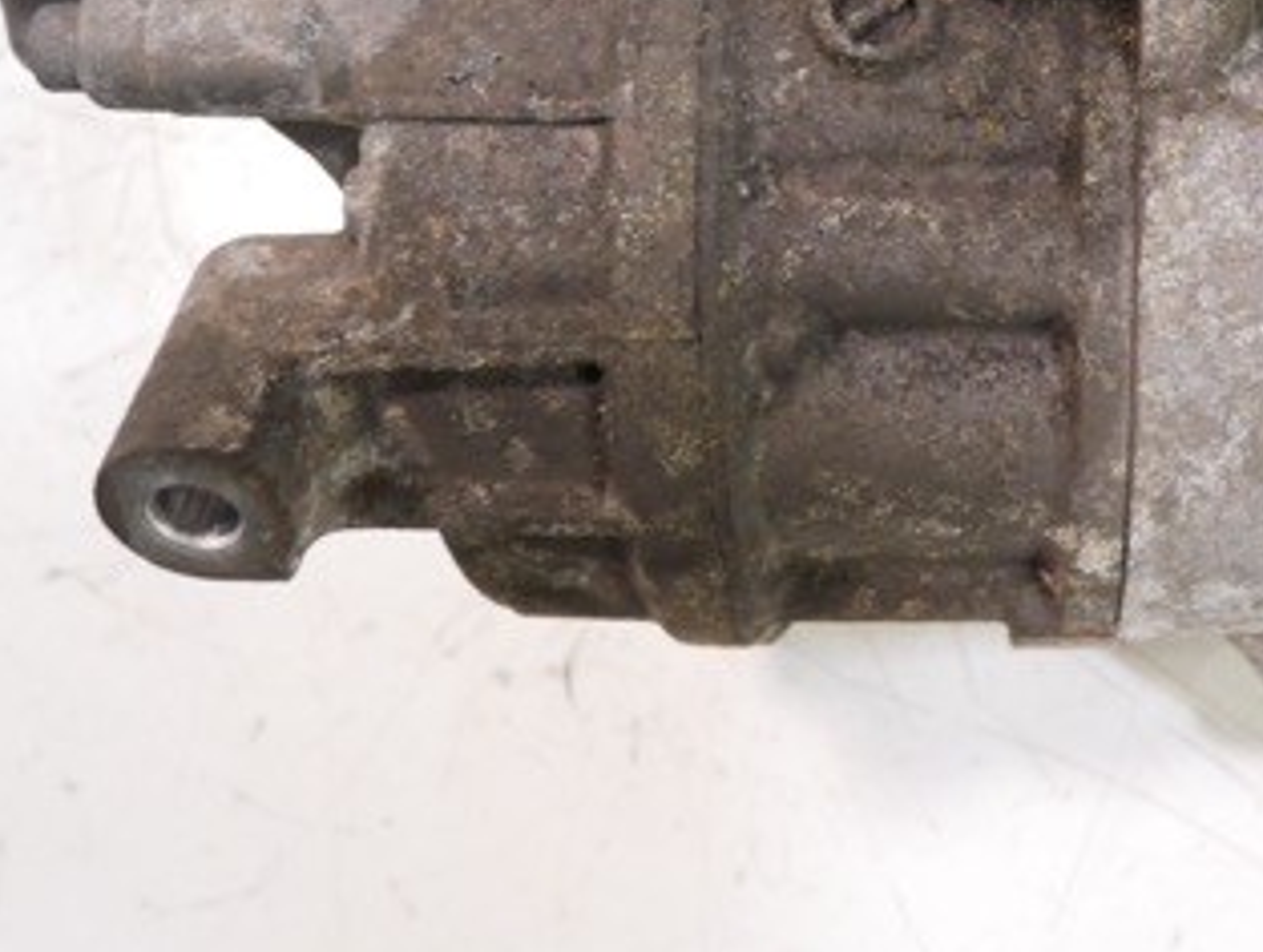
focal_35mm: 49
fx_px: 1791
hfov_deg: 37.4
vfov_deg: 29.3
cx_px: 1013
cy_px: 228
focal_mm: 12
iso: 1000
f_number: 3.5
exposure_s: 1/60
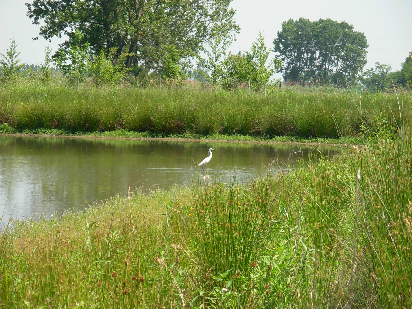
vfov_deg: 7.8
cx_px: 206
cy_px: 154
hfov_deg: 10.4
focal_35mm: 190
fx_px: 2261
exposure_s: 1/242
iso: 79
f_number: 5
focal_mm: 31.4
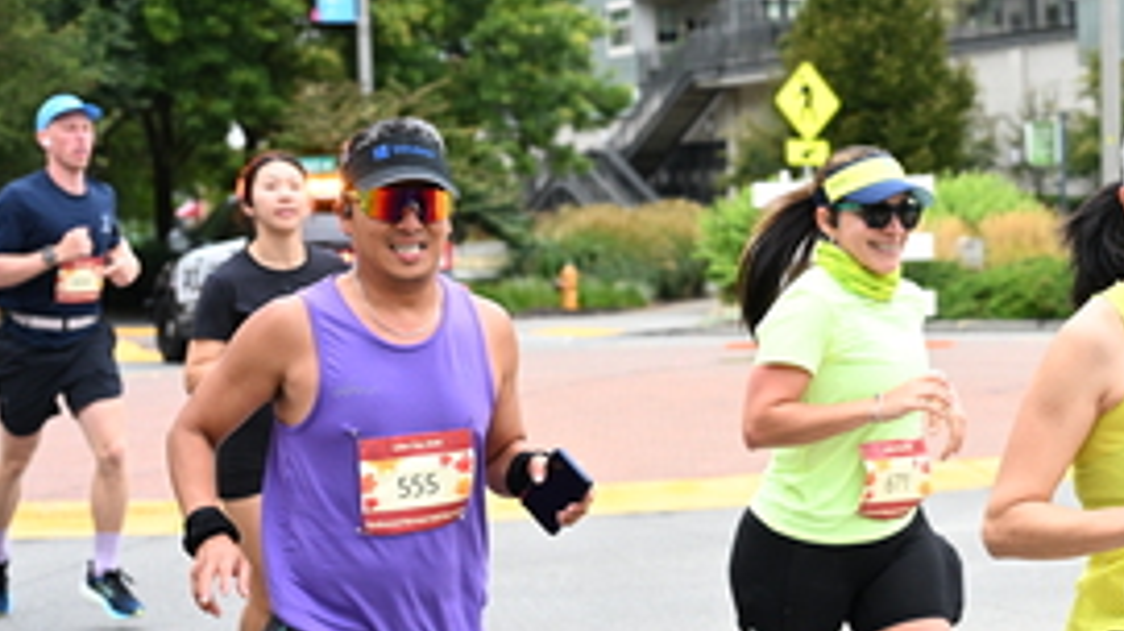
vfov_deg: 12.1
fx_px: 2978
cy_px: 413
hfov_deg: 21.0
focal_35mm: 100
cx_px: 962
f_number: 4
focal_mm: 47
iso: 2000
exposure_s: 1/800
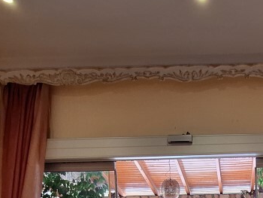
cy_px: 245
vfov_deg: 31.0
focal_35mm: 38
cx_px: 247
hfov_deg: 43.7
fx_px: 289
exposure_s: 1/50
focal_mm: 1.74
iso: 80
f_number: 2.2
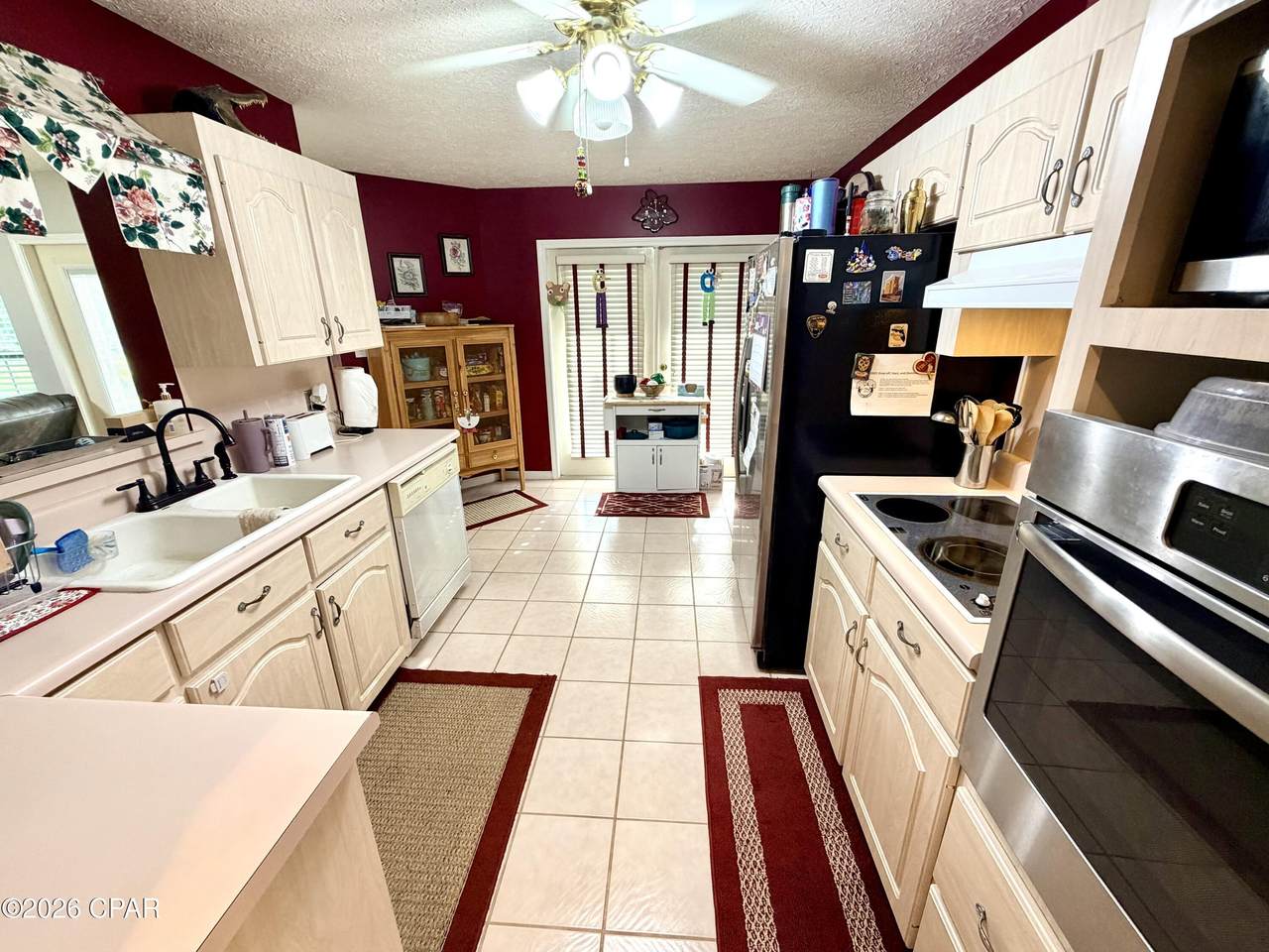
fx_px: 513
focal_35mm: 14
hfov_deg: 102.1
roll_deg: +0.7
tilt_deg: -18.7
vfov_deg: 85.7
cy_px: 476
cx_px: 634
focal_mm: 2.22
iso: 200
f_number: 2.2
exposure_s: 1/60
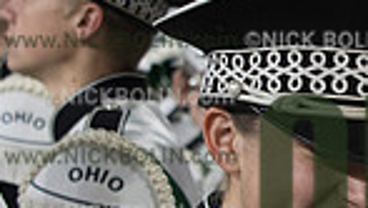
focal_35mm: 99
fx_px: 967
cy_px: 214
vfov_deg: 12.1
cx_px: 436
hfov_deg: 20.3
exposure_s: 1/1000
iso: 1250
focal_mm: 24
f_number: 2.8
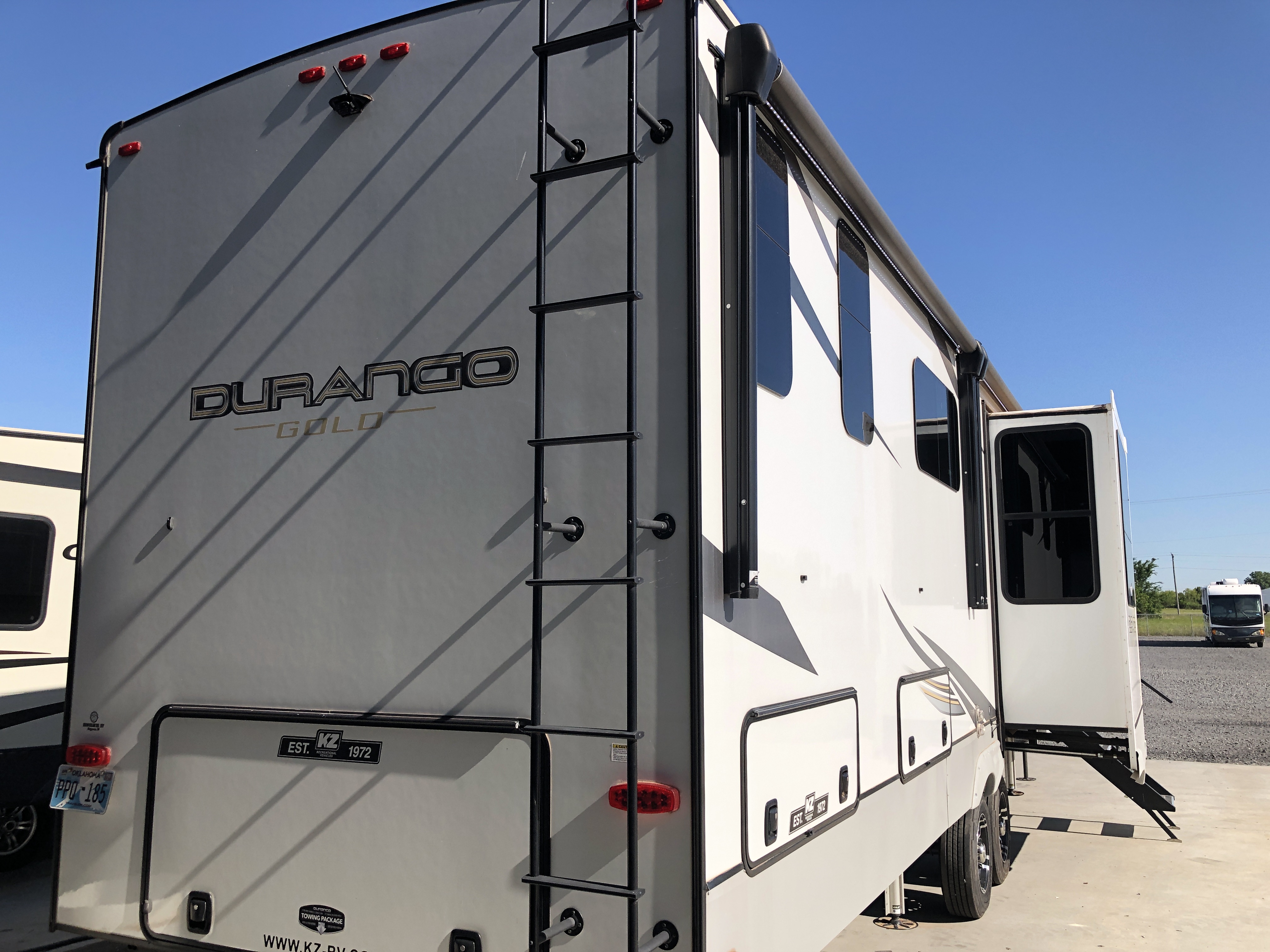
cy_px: 476
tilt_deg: +5.5
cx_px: 635
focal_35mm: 28
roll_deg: +0.4
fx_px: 1027
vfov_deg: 49.7
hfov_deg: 63.4
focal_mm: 3.99
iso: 20
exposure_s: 1/2525
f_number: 1.8
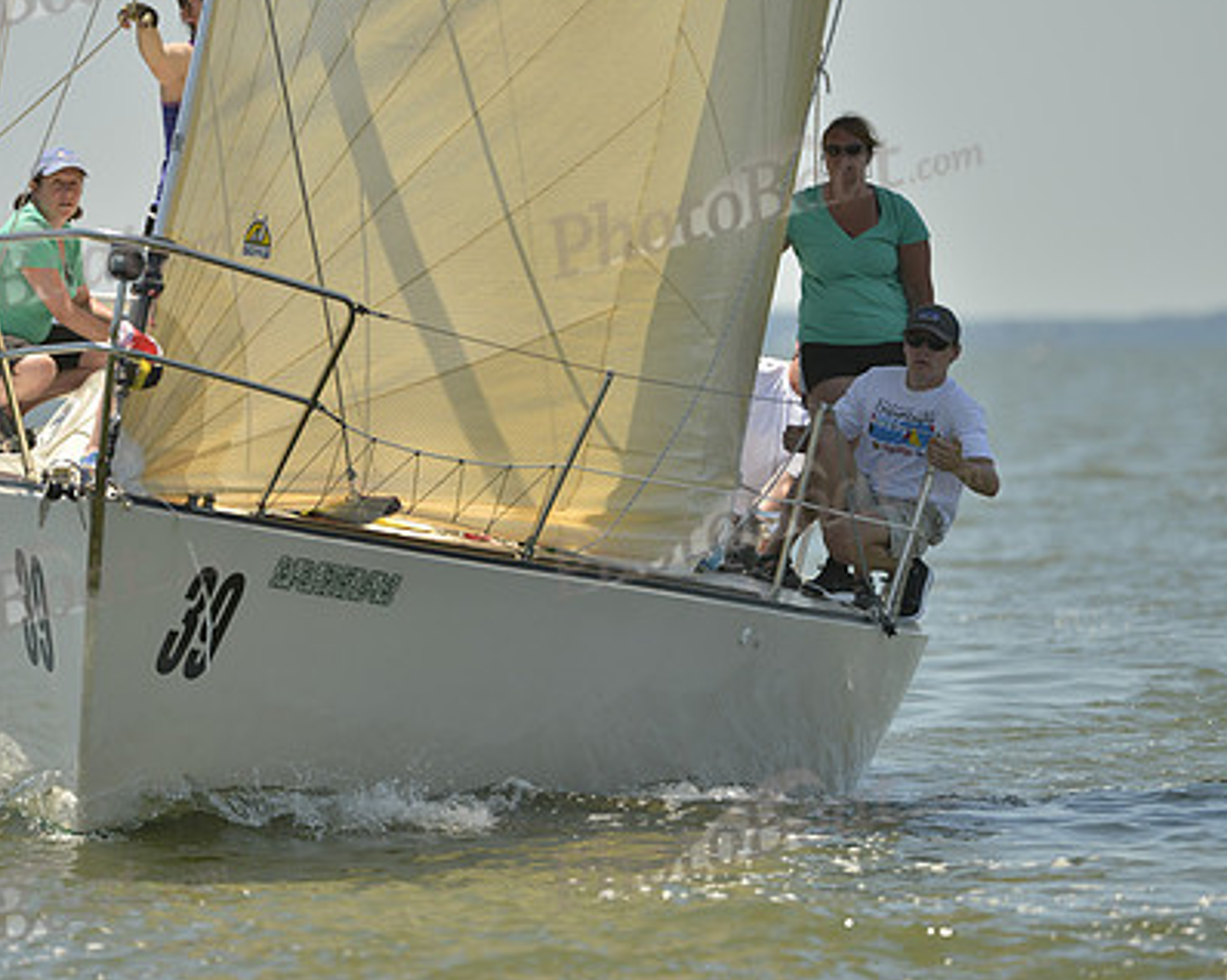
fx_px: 17386
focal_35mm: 479
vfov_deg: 3.2
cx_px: 392
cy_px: 402
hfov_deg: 4.0
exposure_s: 1/1250
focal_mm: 350
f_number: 5.6
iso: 200
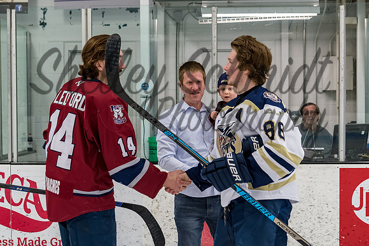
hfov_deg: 25.4
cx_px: 186
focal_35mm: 80
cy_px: 127
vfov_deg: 17.1
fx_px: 818
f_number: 4
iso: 1600
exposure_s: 1/250
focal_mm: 50
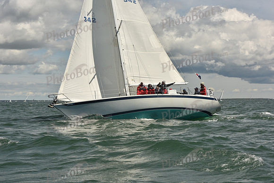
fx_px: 533
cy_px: 92
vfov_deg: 19.5
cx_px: 137
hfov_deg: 28.8
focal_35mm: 70
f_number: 14
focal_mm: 70
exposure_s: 1/800
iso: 320
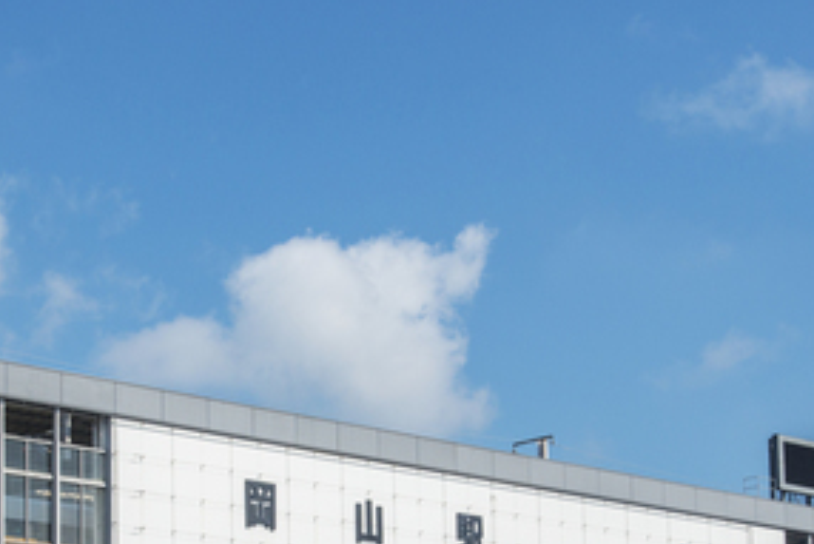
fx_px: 2488
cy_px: 638
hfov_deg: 18.5
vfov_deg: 12.2
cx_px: 305
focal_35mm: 110
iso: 100
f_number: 10
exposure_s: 1/500
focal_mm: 42
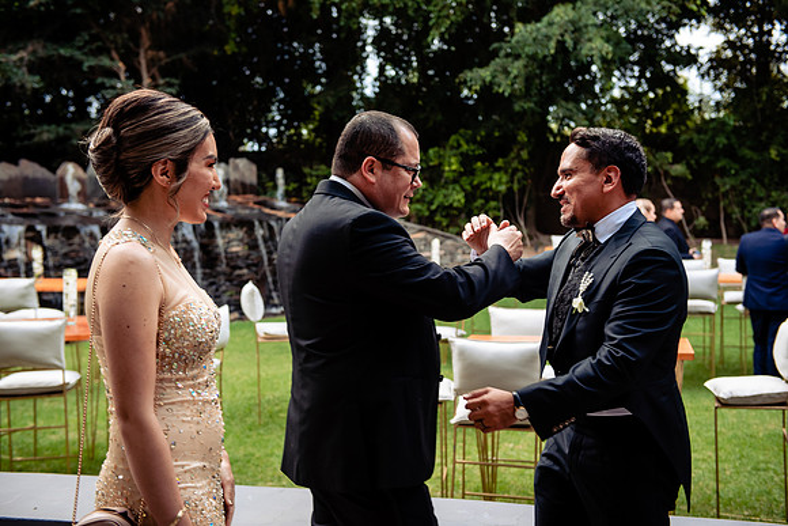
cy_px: 263
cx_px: 394
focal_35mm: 48
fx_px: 1051
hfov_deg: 41.1
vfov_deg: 28.1
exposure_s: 1/125
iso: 500
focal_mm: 48
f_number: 3.5
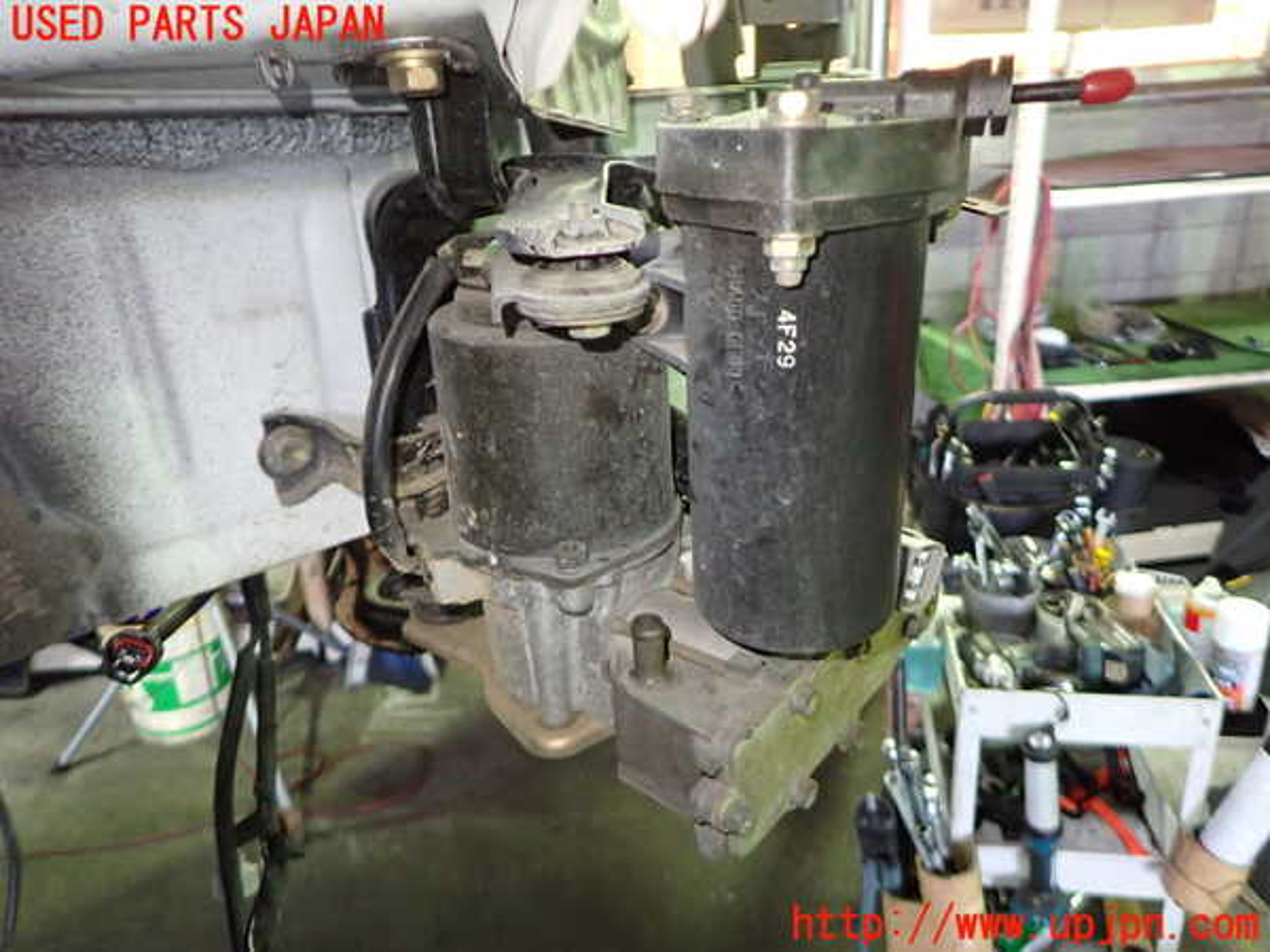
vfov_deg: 54.9
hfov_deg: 69.4
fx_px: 917
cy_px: 476
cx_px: 635
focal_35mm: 25
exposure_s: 1/30
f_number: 2
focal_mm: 4.5
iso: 640
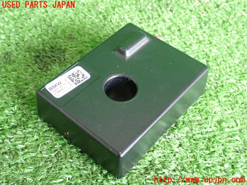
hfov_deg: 38.2
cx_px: 124
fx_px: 357
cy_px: 92
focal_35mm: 50
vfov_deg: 29.1
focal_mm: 9.01
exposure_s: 1/25
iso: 800
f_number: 3.2
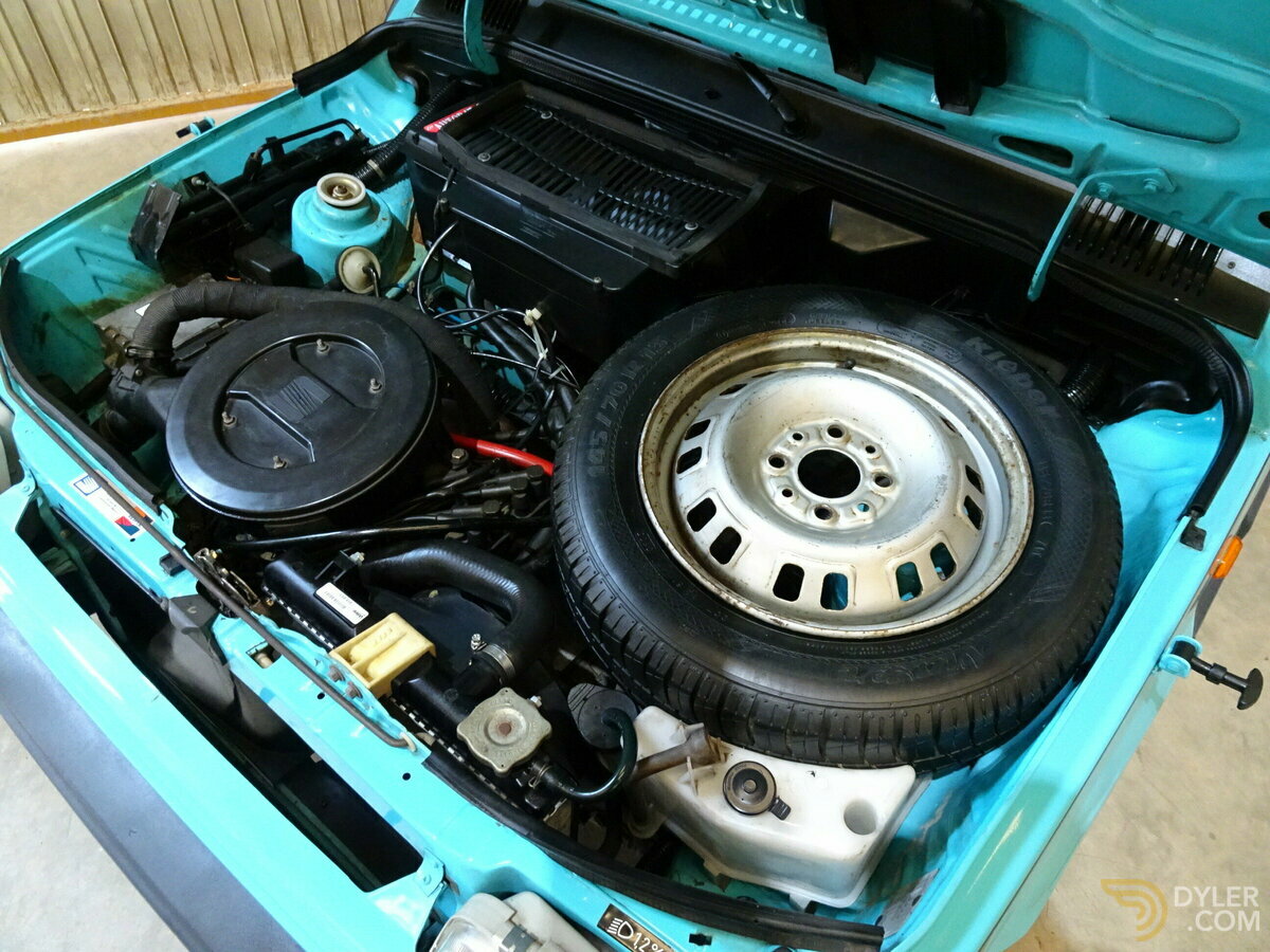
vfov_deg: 56.8
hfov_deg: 71.6
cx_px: 635
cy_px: 476
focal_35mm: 24
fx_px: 881
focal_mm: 4.1
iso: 800
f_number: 3.5
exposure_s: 1/15
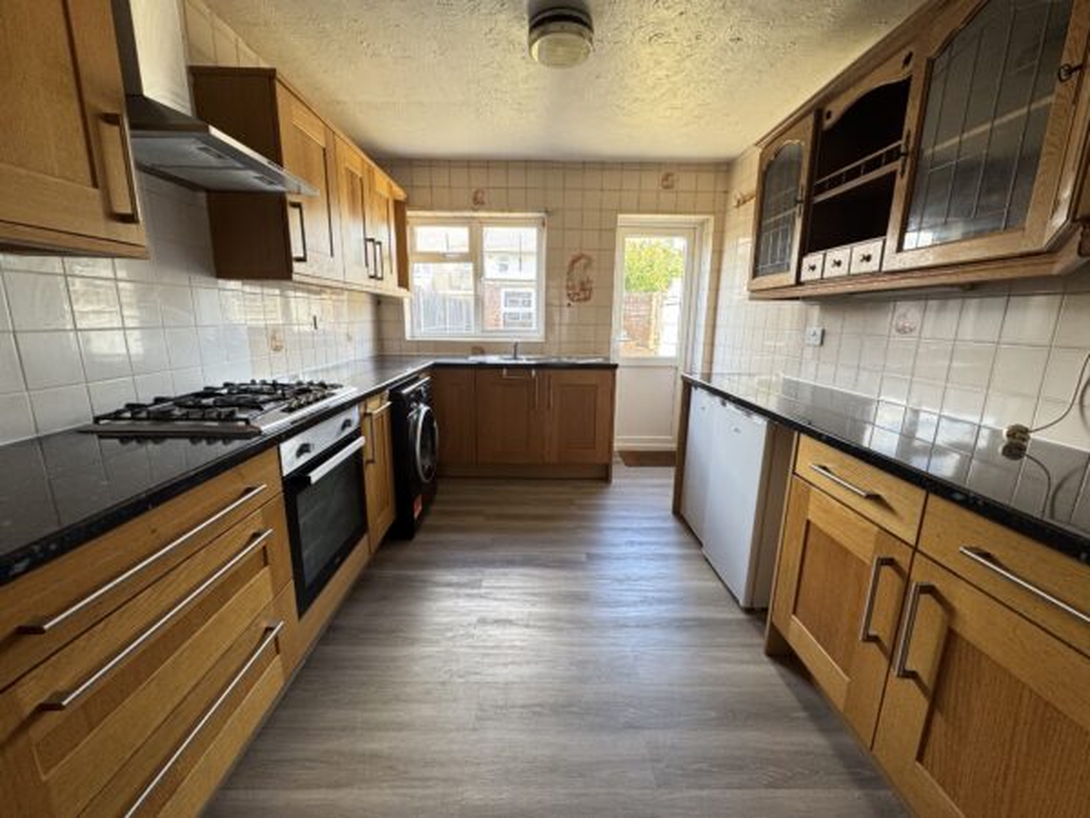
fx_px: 441
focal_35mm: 14
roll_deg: -0.5
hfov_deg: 102.1
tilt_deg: -11.3
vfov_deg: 85.7
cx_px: 545
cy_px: 409
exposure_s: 1/99
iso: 125
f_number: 2.2
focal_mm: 2.22
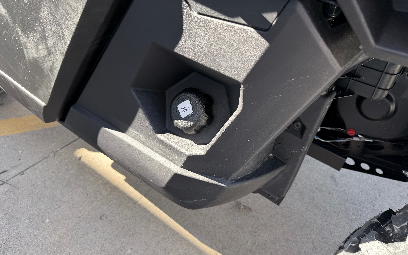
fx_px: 289
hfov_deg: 70.4
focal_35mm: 26
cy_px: 127
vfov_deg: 47.6
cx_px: 204
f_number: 1.78
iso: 80
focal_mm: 6.76
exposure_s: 1/184
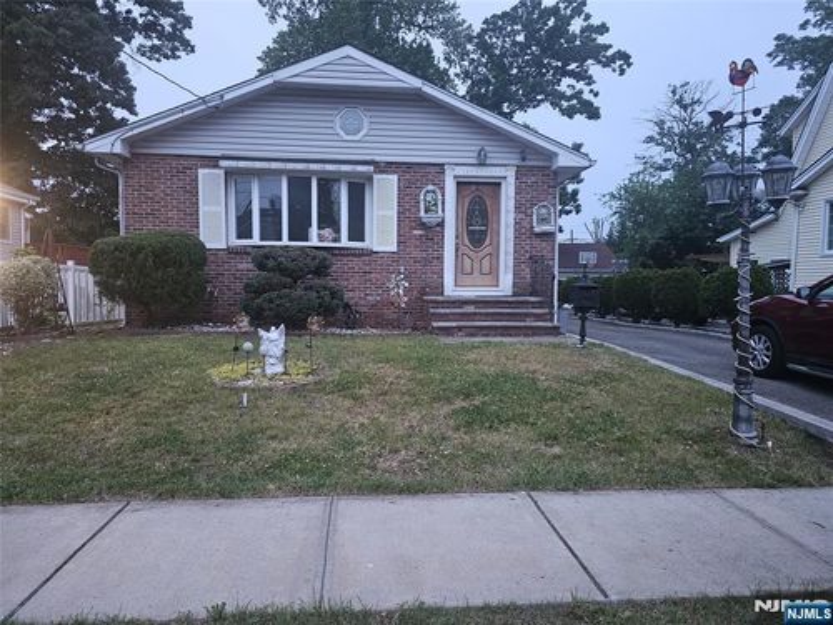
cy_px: 312
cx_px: 416
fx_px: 553
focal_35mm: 23
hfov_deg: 73.9
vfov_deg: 58.9
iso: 640
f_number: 1.7
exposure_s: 1/24
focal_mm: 6.3
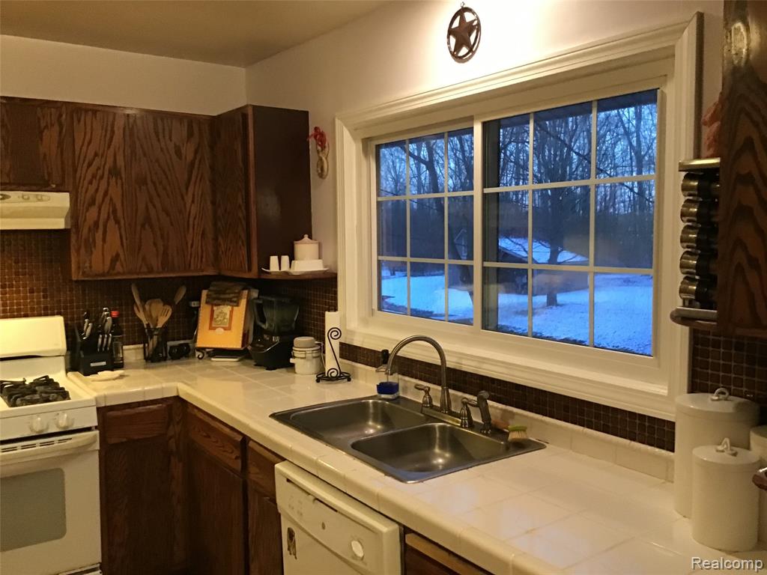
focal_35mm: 31
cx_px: 384
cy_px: 288
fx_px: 687
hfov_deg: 58.4
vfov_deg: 45.4
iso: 200
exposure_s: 1/24
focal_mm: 3.3
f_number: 2.4
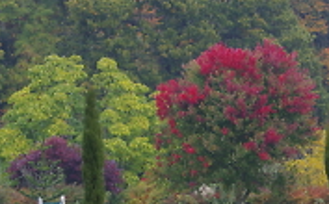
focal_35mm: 273
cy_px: 75
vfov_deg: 4.8
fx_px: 2444
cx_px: 156
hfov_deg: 7.7
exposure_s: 1/100
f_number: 7.1
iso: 400
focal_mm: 53
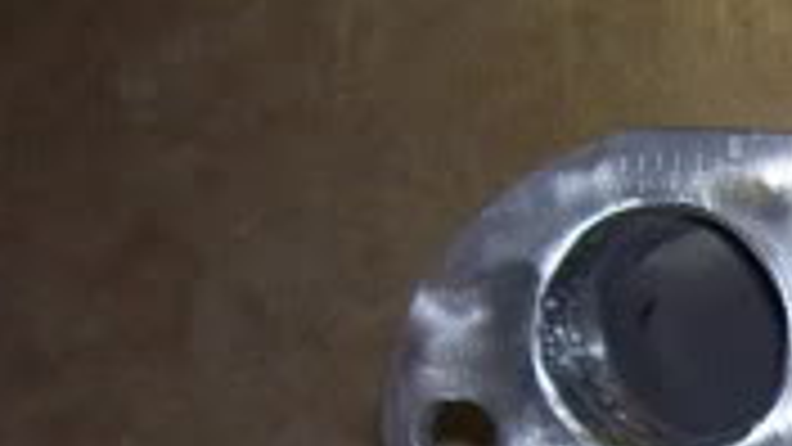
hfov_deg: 14.1
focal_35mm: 135
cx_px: 1418
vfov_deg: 8.9
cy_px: 460
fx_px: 2835
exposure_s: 1/60
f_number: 2.7
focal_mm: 5.6
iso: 80
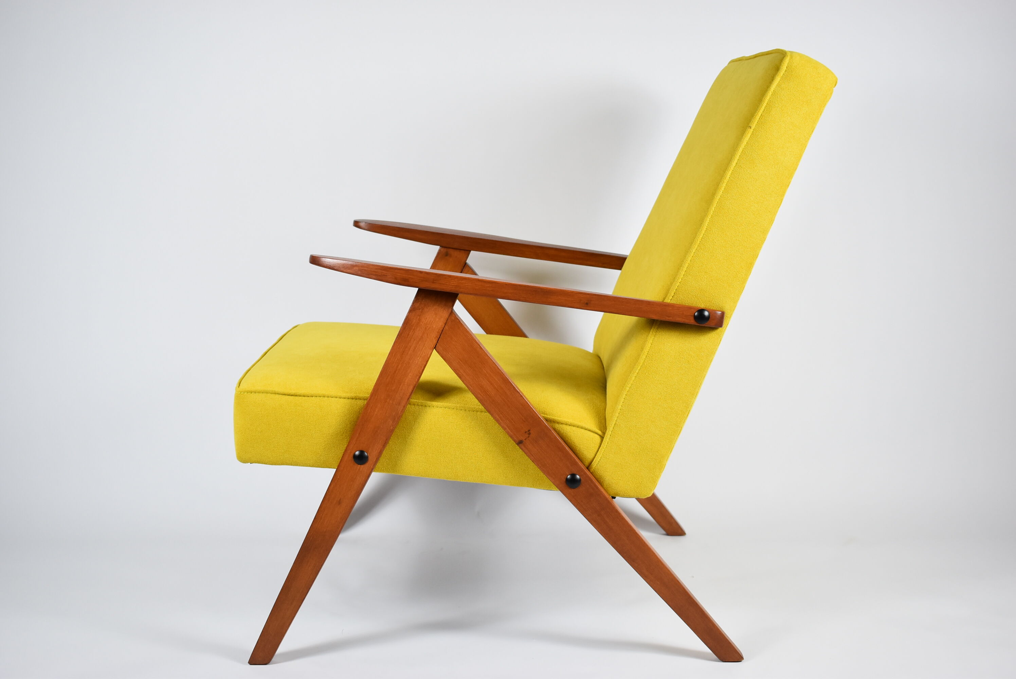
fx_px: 1313
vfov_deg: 29.0
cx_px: 508
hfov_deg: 42.3
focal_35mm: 46
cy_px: 340
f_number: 4.5
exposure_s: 1/125
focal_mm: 31
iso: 800
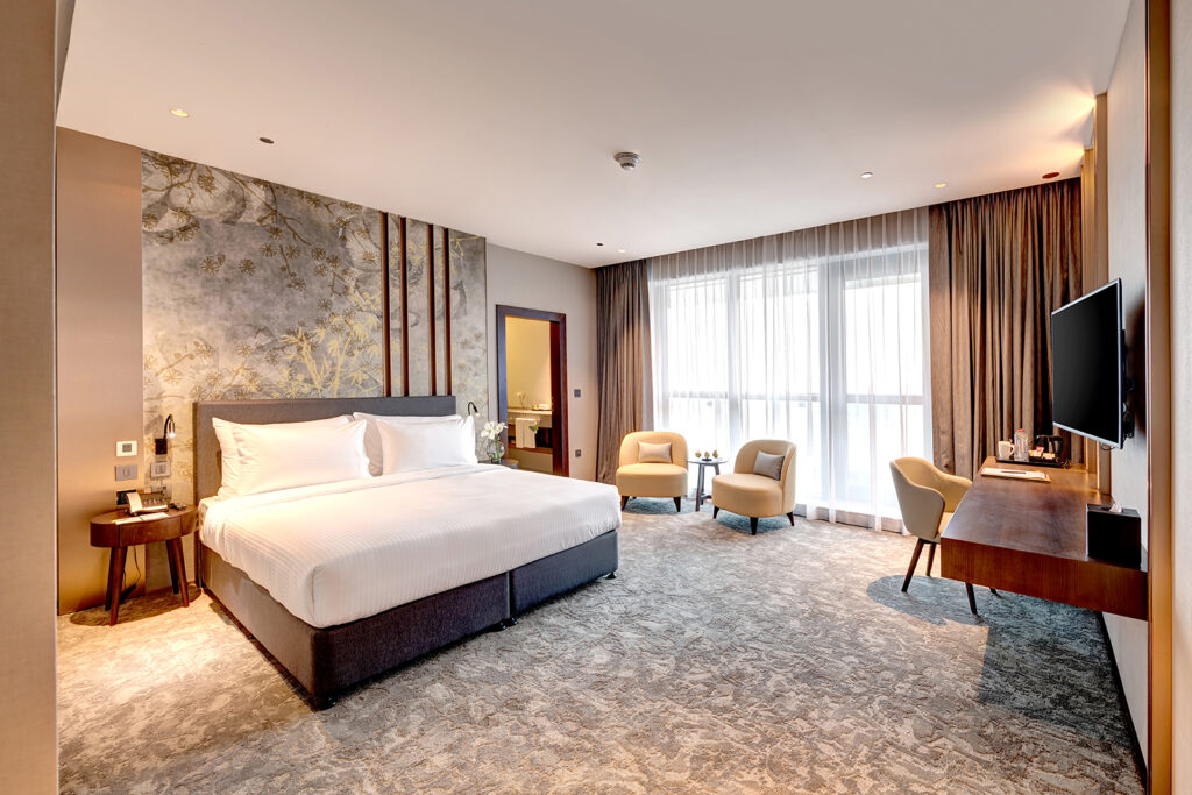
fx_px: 464
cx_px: 596
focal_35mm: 14
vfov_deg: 81.2
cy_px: 398
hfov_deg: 104.2
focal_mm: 14
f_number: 8
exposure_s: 1/5
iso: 100
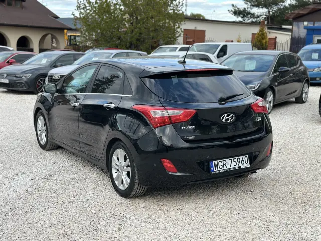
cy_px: 120
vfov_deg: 30.3
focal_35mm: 48
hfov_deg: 39.7
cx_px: 160
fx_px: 445
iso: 80
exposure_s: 1/1019
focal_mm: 6.86
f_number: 1.78
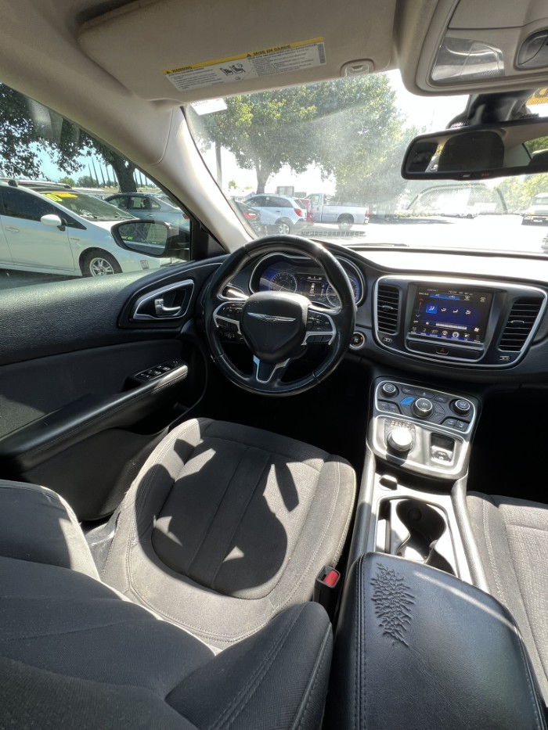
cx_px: 274
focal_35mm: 13
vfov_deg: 106.2
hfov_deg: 89.9
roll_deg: -1.2
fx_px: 274
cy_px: 365
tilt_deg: -29.0
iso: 64
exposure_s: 1/99
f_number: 1.8
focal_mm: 1.57
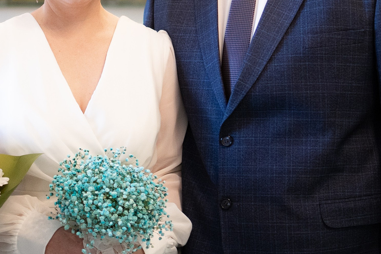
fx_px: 1259
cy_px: -19
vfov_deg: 11.4
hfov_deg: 17.2
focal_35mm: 119
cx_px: 136
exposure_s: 1/125
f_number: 1.8
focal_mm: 35
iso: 1000
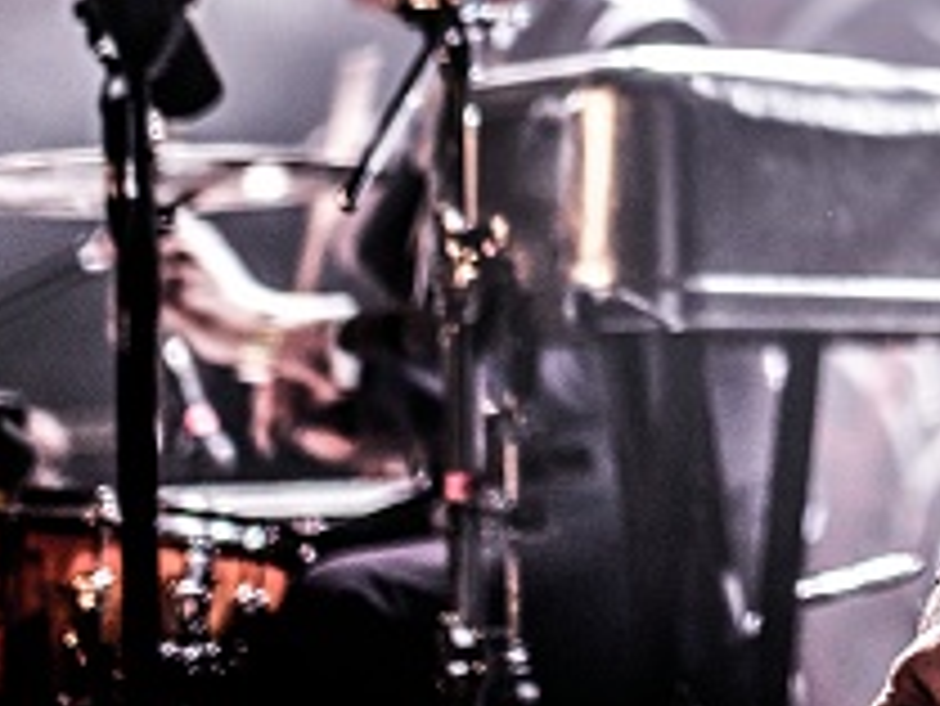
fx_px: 3152
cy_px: -362
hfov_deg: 15.7
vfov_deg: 12.2
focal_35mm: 116
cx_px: 1372
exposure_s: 1/125
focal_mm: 35
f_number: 1.4
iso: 320
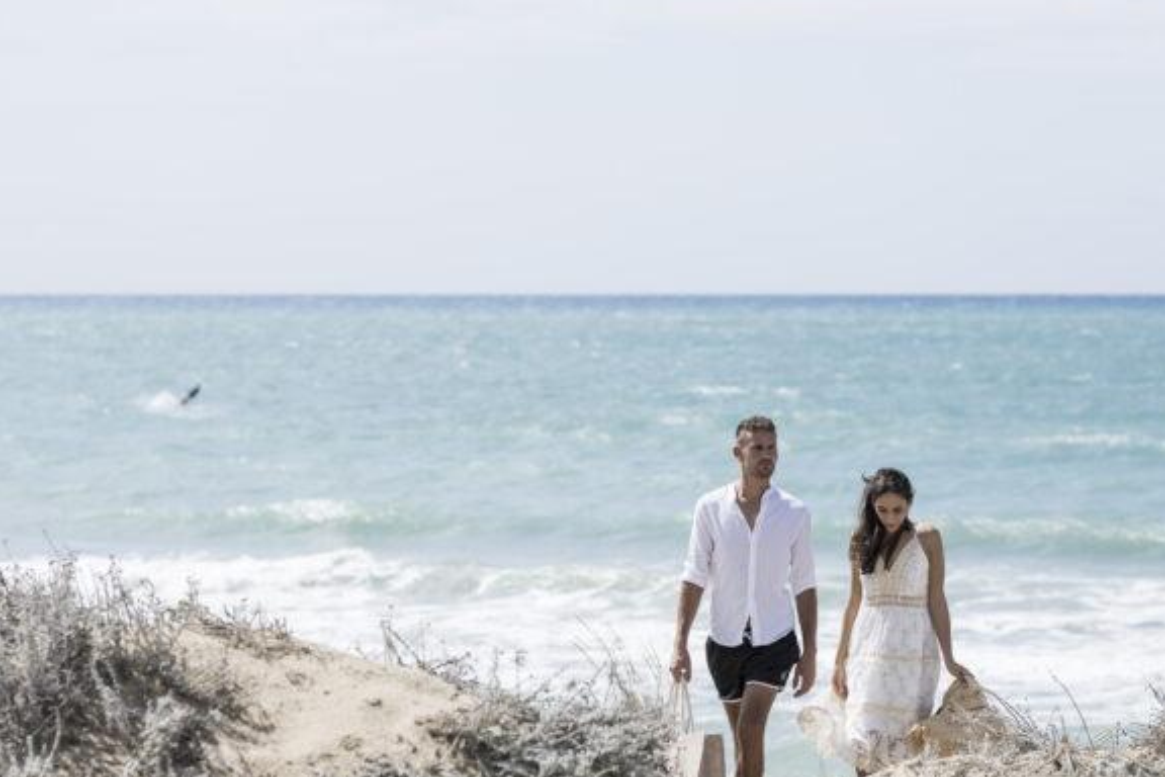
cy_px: 241
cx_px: 431
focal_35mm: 177
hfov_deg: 11.6
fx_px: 5727
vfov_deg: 7.8
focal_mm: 85
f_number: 2.8
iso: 100
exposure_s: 1/3200
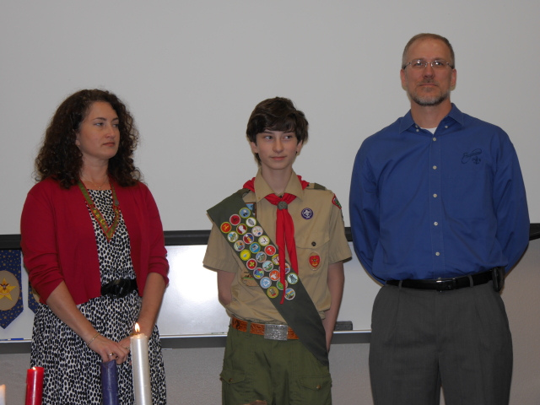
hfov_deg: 24.4
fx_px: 1248
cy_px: 202
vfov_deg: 18.4
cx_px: 270
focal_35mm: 80
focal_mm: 40
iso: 200
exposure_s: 1/60
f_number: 4.7
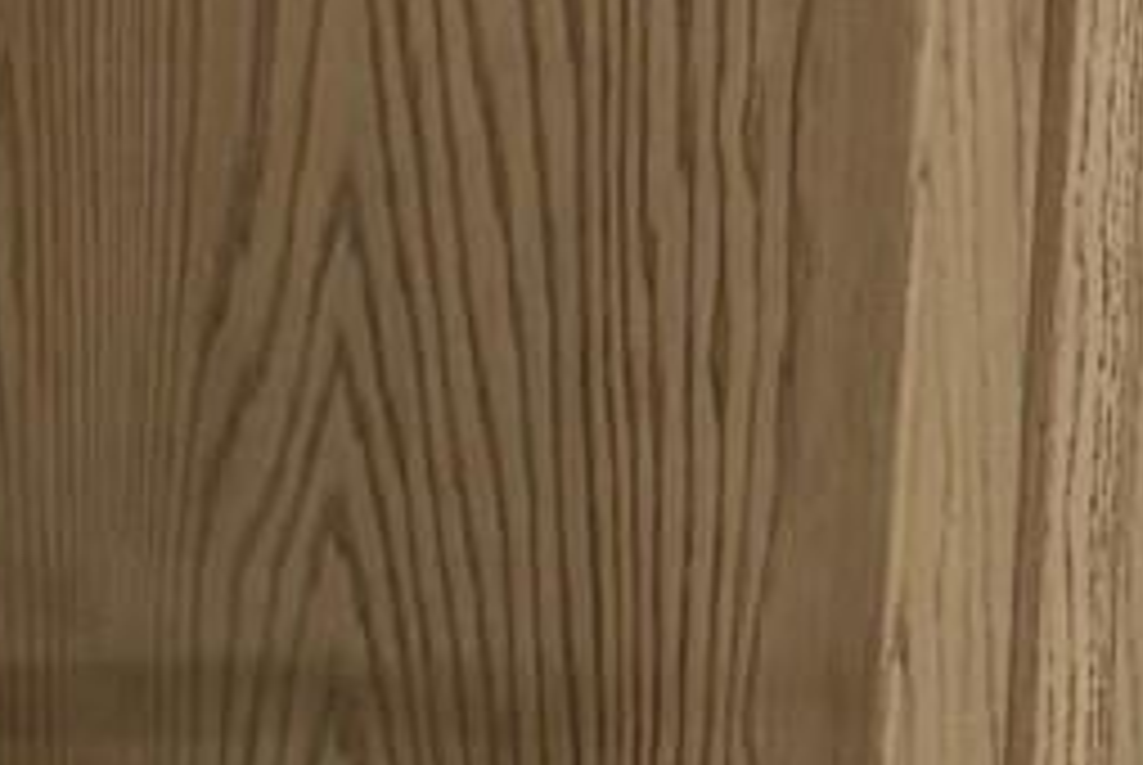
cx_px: -788
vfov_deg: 6.1
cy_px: 567
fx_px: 7184
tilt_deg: -0.7
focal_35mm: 226
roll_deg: -2.2
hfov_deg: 8.8
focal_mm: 6.76
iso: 160
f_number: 1.78
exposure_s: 1/60
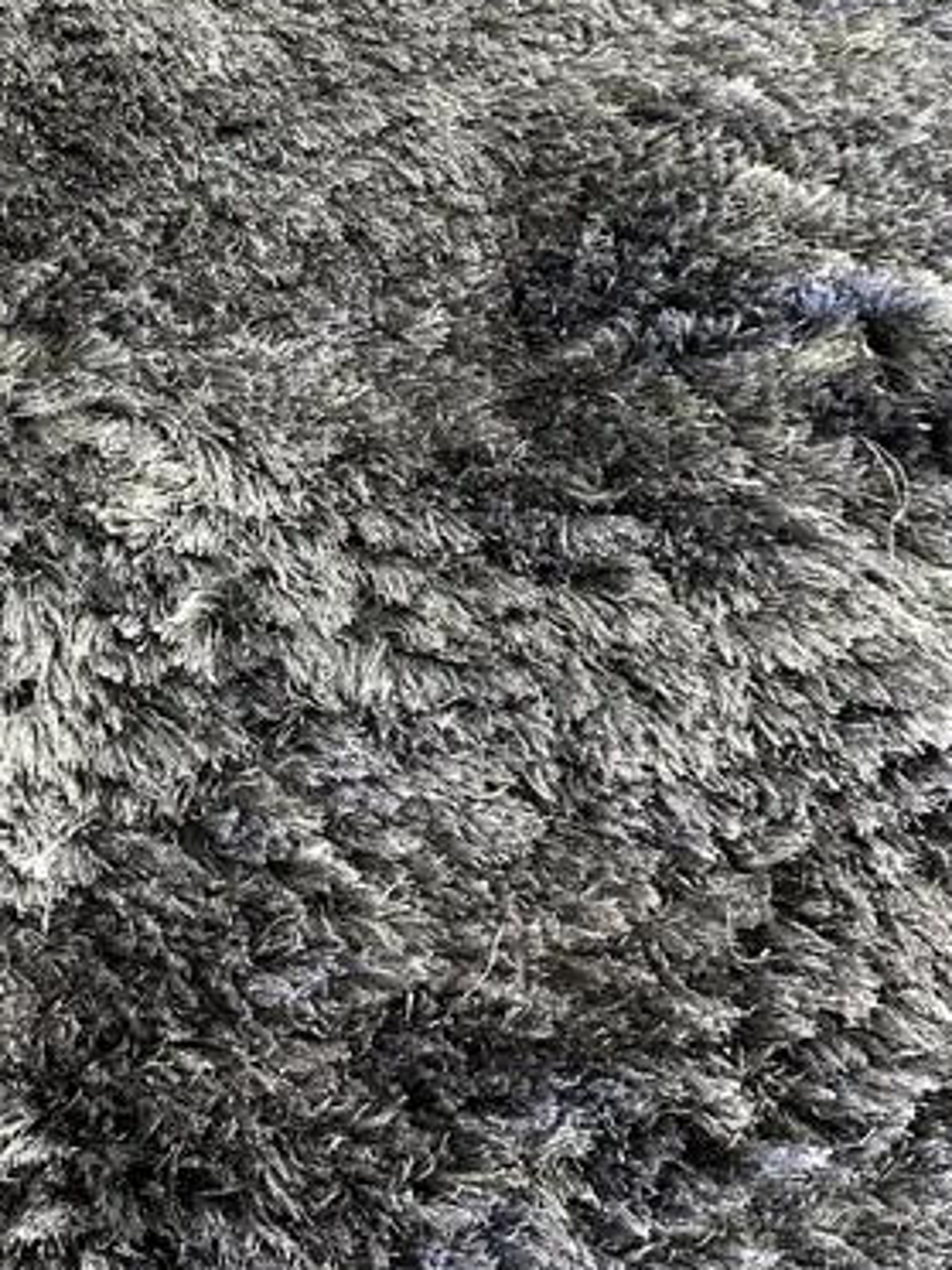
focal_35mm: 66
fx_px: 2420
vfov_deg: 28.0
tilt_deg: -61.3
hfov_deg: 20.7
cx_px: -201
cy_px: 61
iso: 640
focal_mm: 6.86
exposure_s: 1/50
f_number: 1.78
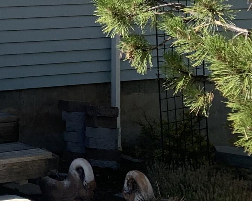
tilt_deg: -0.4
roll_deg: +0.0
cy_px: -46
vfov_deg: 13.4
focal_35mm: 112
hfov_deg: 13.7
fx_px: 835
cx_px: -302
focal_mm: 4.25
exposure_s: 1/1065
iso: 25
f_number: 1.8
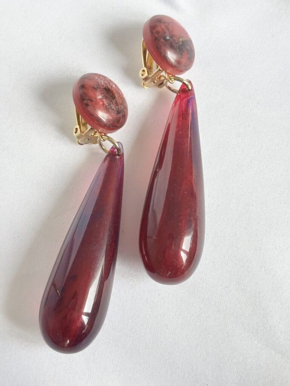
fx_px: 581
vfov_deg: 36.8
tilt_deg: -80.1
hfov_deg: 28.0
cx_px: 145
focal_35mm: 52
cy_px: 193
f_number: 1.6
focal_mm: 5.96
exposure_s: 1/104
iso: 50
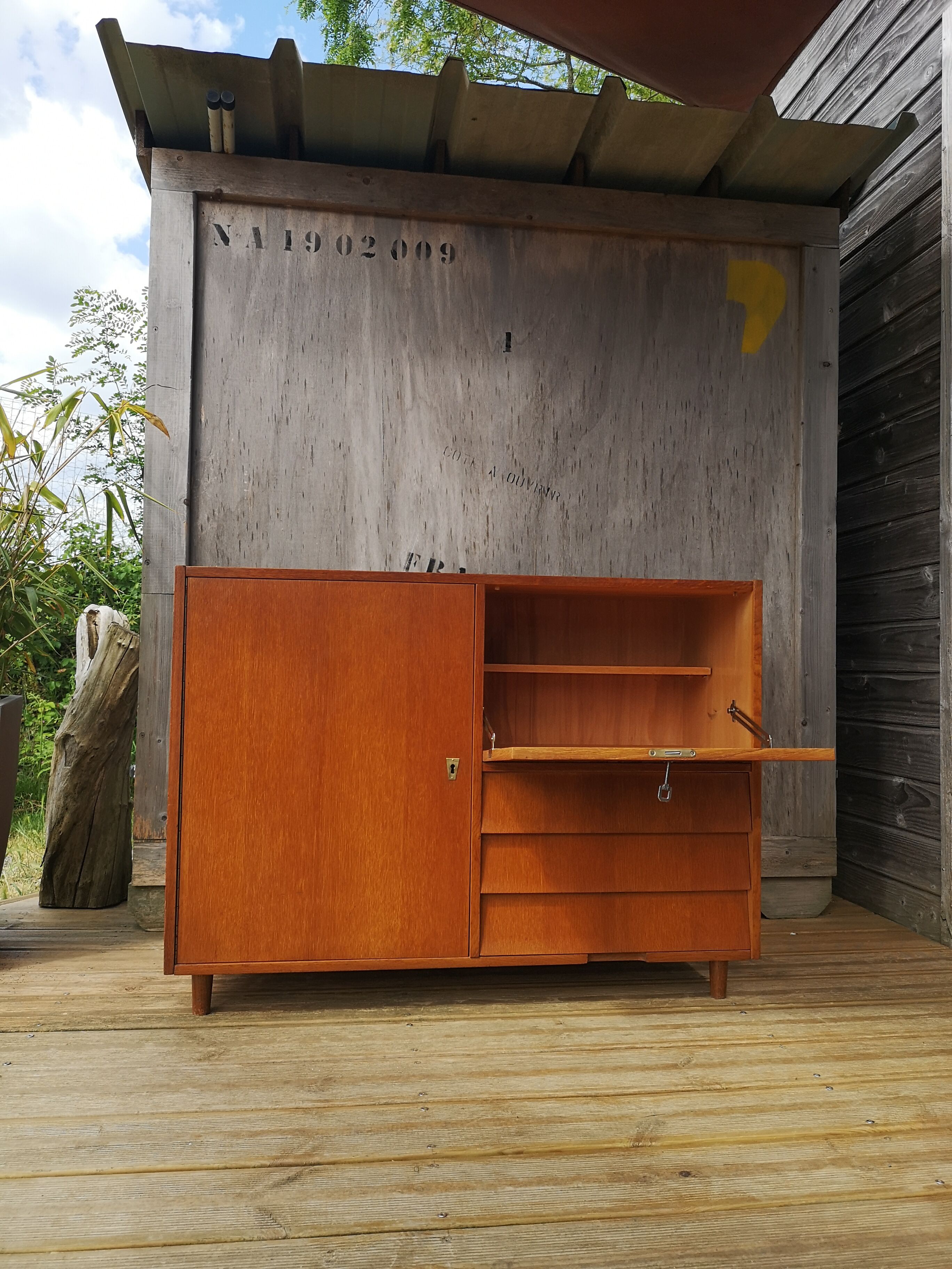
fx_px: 990
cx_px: 476
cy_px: 634
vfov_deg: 65.3
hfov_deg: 51.4
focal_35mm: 27
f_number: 1.8
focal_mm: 5.58
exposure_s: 1/897
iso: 50
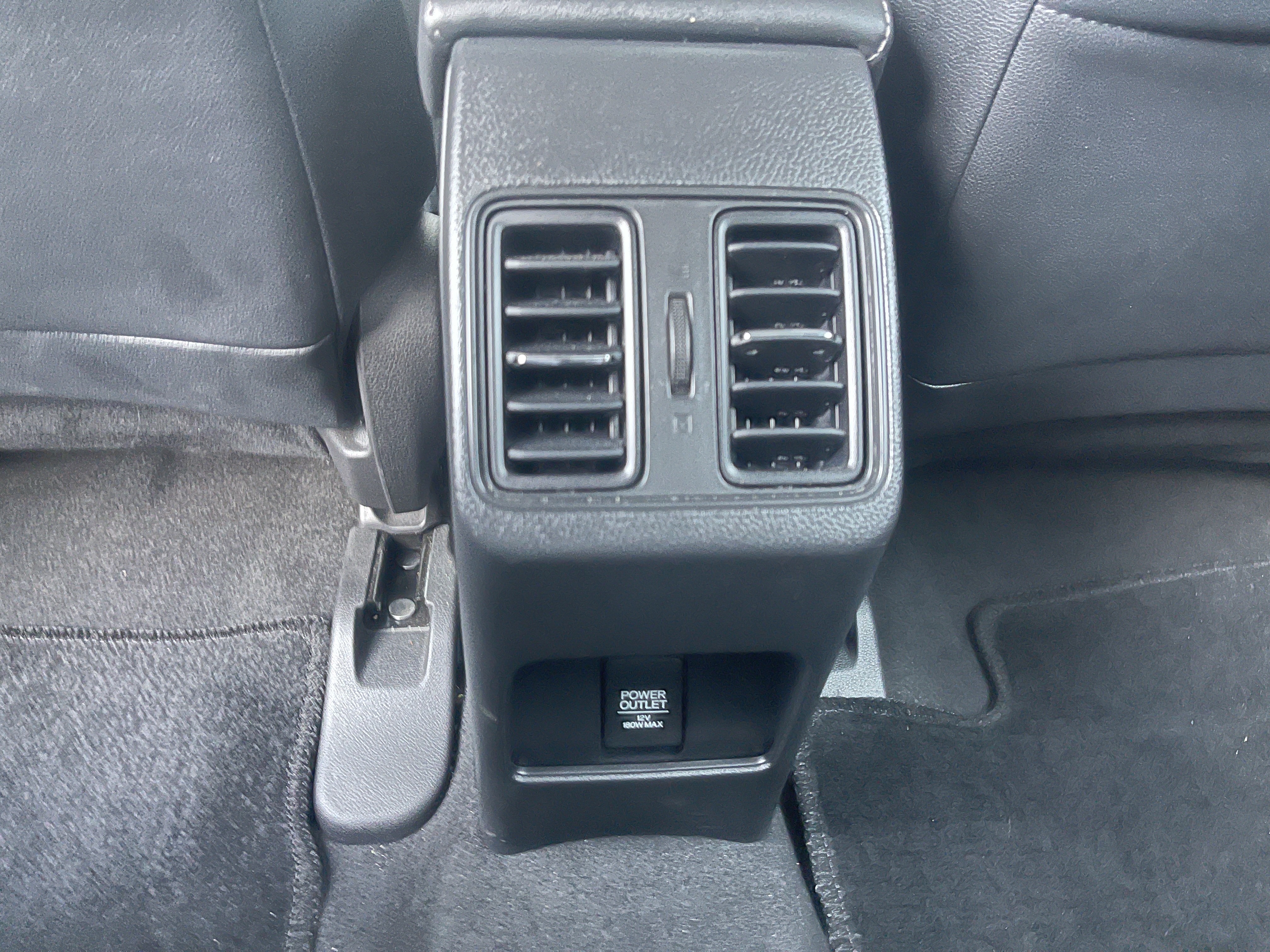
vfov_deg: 54.9
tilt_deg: -28.1
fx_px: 917
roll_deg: -2.5
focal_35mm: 25
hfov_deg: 69.4
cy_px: 476
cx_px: 635
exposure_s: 1/15
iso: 1000
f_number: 1.6
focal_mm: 5.1
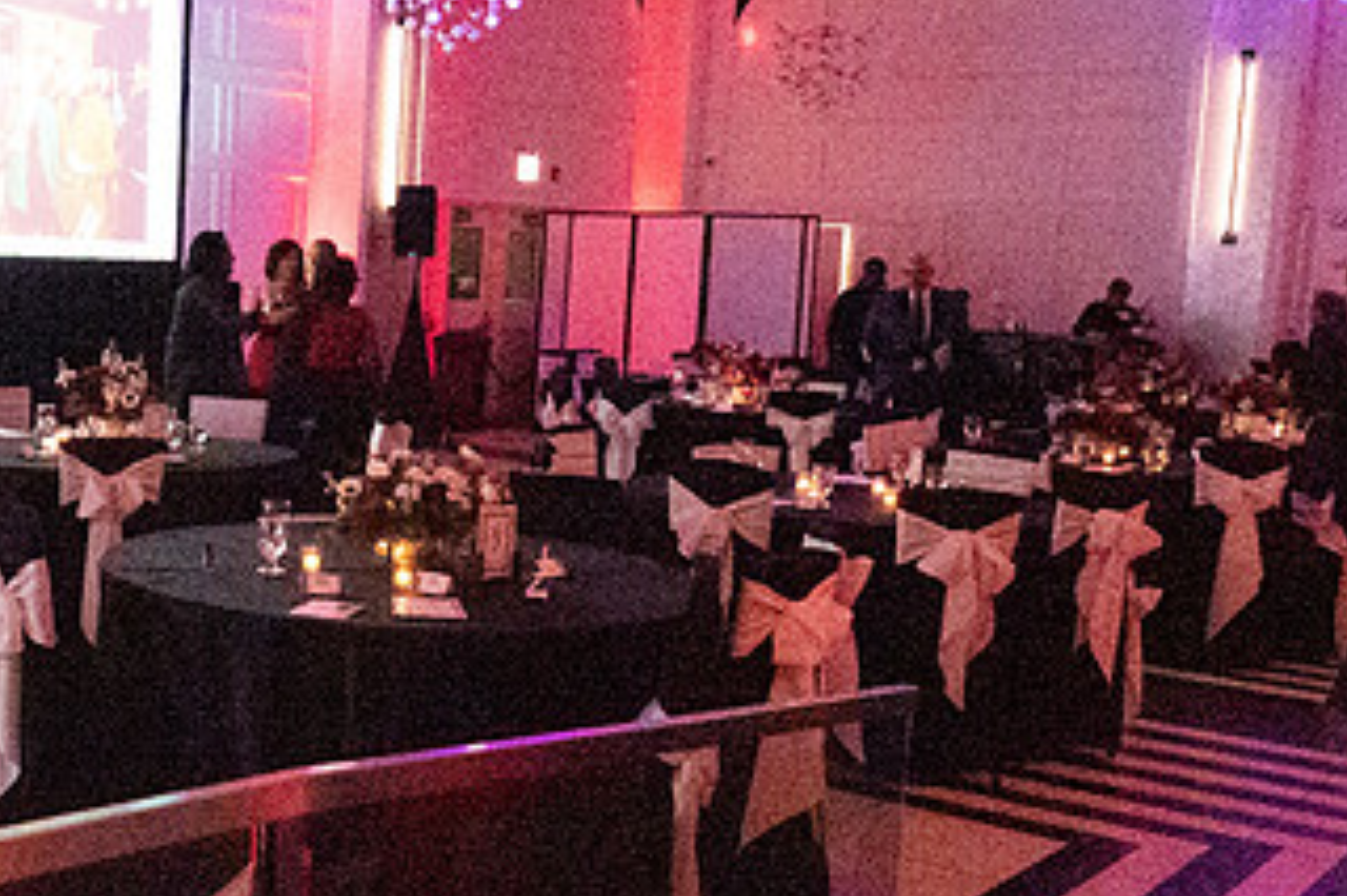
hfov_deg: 38.0
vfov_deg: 27.4
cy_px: 541
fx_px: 1832
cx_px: 164
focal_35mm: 49
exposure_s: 1/125
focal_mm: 18
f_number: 6.3
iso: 64508
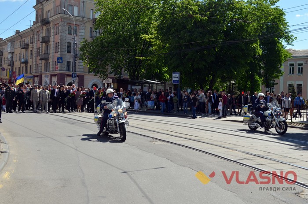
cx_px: 154
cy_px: 102
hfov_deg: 46.5
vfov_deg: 31.7
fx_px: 358
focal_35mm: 42
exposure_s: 1/250
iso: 110
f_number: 8
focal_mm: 28
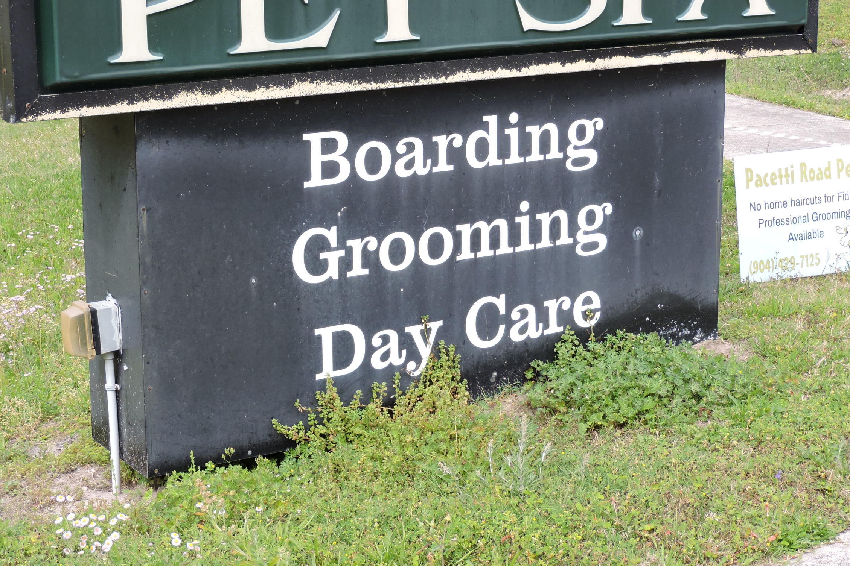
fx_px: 1794
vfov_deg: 17.9
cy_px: 266
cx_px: 408
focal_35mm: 76
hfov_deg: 26.7
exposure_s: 1/200
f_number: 3.7
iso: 100
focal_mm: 9.8
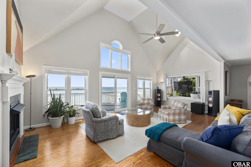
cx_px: 126
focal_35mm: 14
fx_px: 98
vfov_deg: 81.2
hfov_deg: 104.2
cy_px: 84
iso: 125
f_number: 9
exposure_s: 1/3
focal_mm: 14
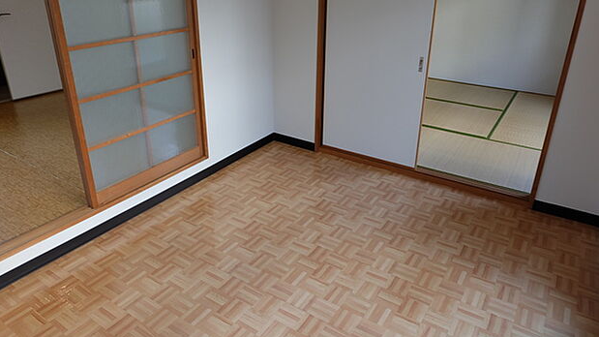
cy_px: 137
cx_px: 292
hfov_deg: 71.9
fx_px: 413
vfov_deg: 44.2
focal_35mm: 26
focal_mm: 16
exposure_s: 1/60
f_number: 3.5
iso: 500
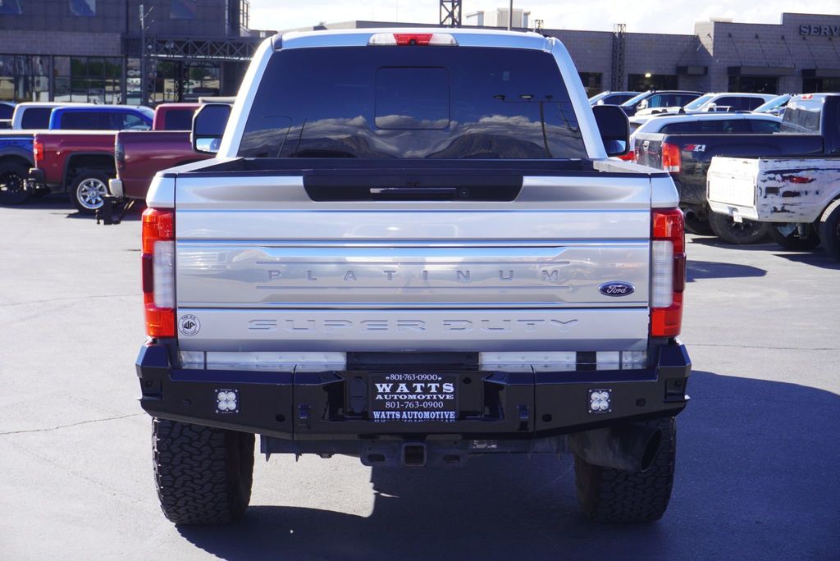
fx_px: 1471
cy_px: 280
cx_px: 420
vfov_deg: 21.6
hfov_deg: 31.9
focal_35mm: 63
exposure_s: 1/100
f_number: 7.1
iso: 100
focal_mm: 42
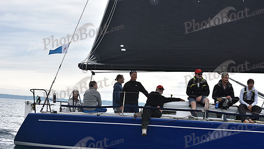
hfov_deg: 22.9
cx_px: 154
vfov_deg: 13.0
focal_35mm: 93
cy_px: 110
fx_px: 651
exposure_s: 1/800
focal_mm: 70
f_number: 4.5
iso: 250
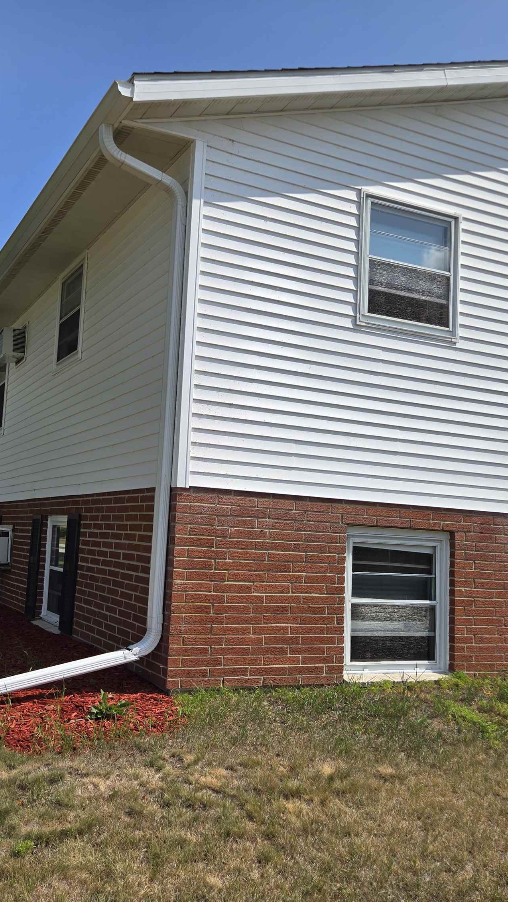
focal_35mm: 34
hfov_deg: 34.6
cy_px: 449
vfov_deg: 58.0
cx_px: 221
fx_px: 814
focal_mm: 5.4
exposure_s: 1/2565
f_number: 1.8
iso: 25
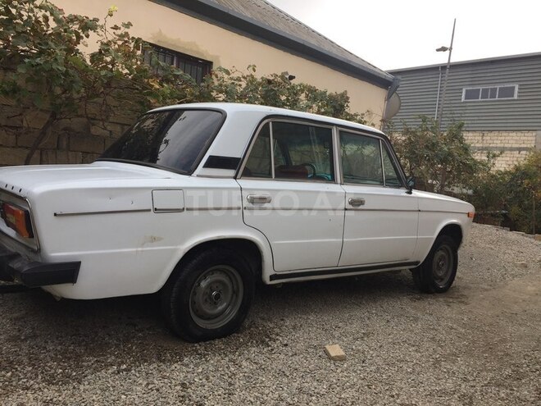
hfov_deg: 61.7
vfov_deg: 48.2
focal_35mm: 29
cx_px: 270
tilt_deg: -4.2
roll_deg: -5.9
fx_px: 453
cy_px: 203
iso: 32
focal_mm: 4.15
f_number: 2.2
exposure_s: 1/732
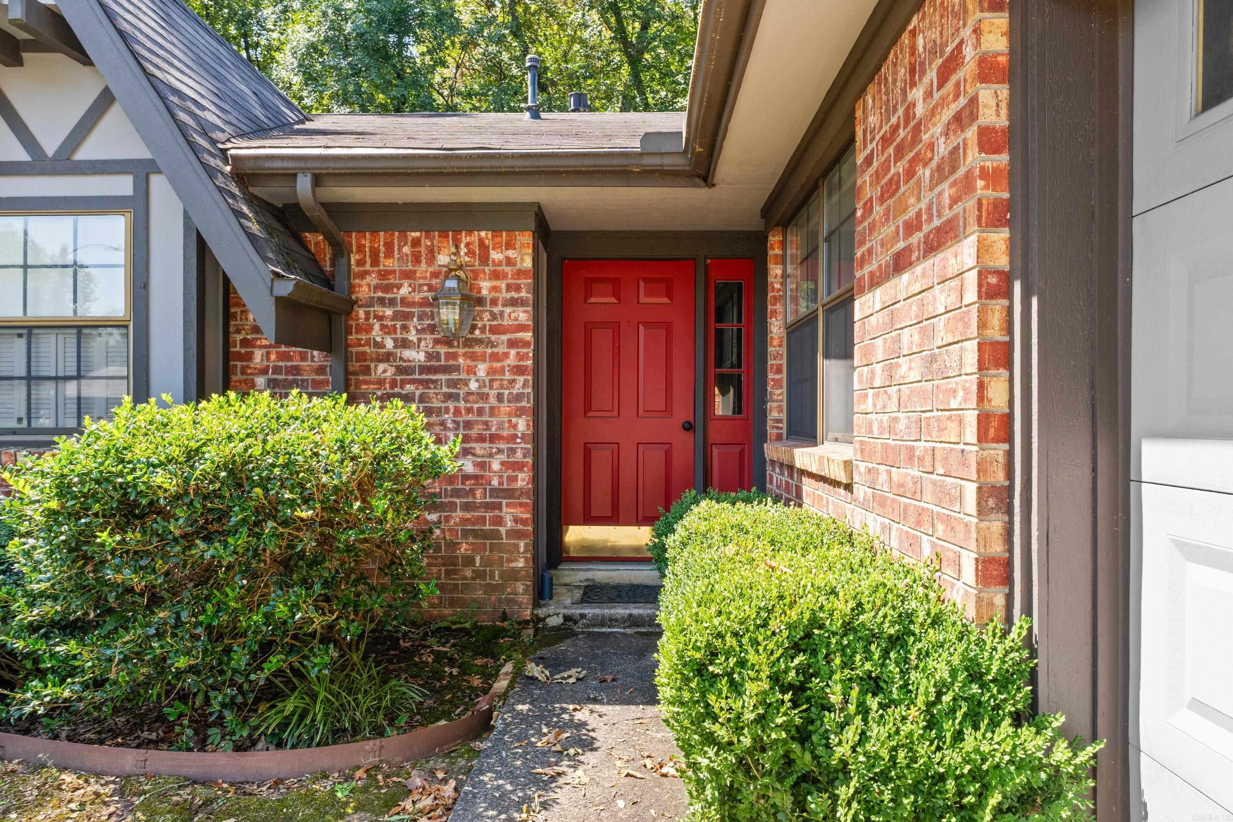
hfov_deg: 77.7
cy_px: 411
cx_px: 616
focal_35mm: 22
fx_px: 765
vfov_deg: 56.5
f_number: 8
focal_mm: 14.9
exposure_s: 1/25
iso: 320
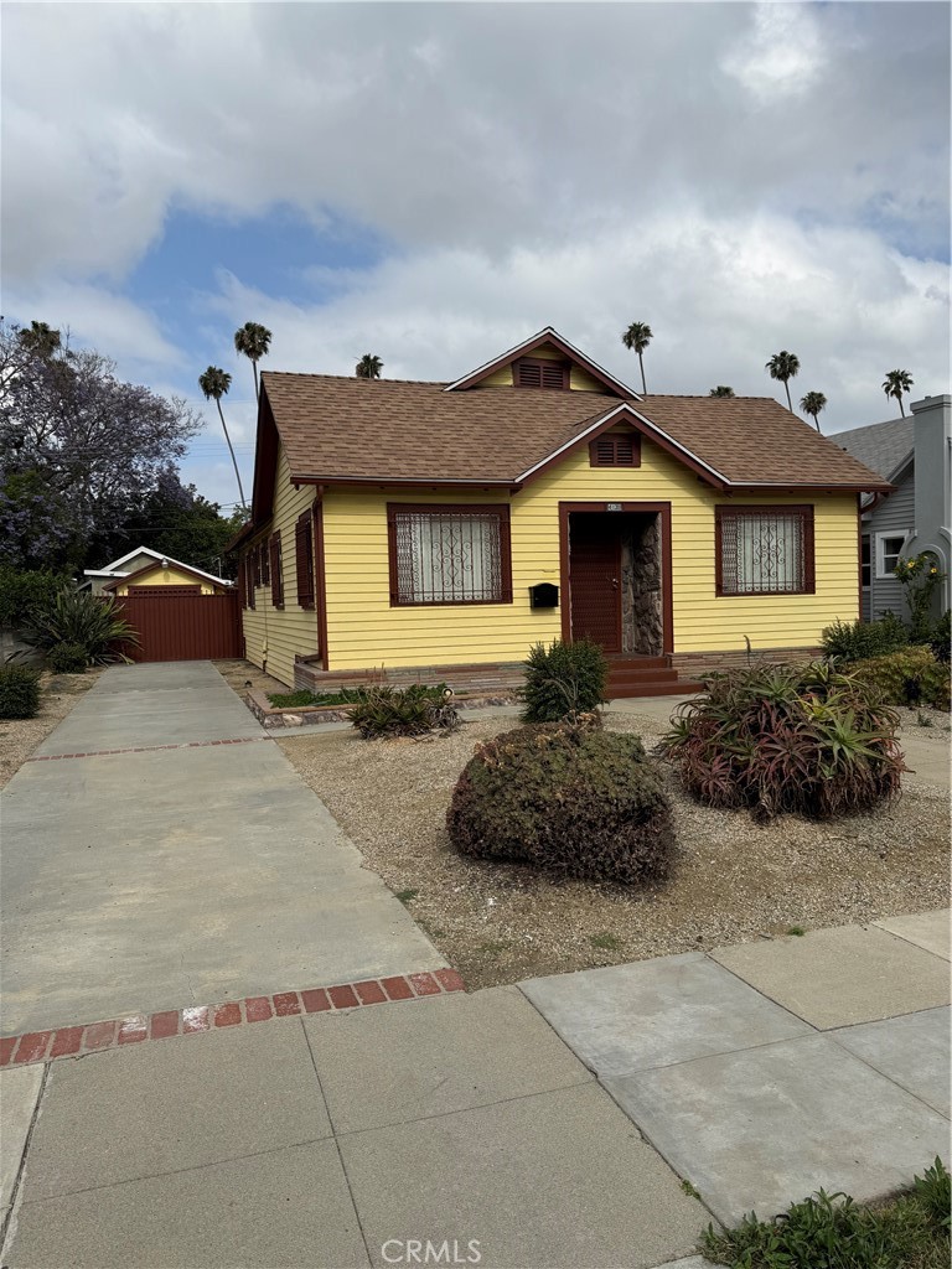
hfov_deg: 56.8
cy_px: 634
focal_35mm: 24
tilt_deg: -2.0
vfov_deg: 71.6
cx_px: 476
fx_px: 880
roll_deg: +1.7
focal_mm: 6.76
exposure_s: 1/6711
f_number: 1.78
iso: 80
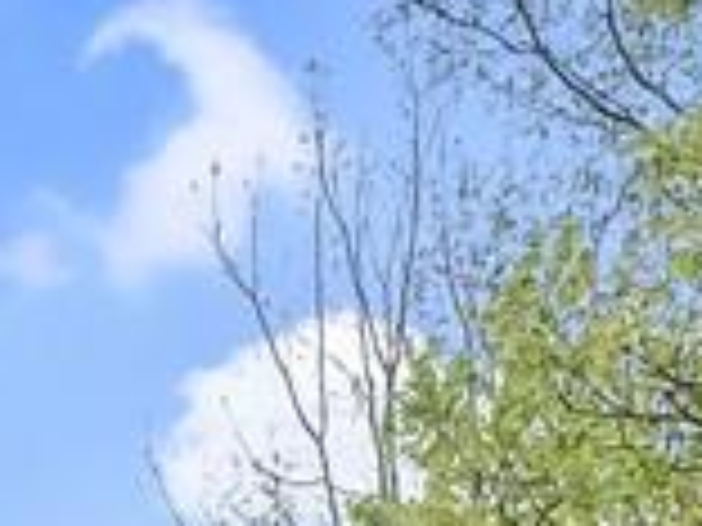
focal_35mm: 171
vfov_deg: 7.9
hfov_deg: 10.8
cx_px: -554
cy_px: 1367
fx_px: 3468
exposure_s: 1/1984
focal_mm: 4.2
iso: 32
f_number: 1.6
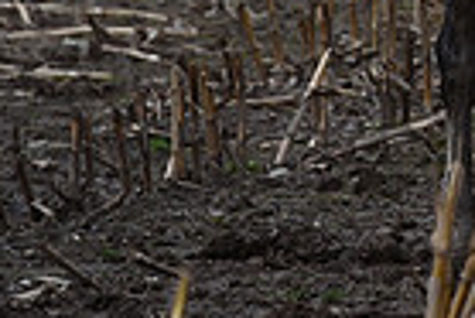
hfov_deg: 2.7
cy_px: -321
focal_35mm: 771
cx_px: 875
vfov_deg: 1.8
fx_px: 10183
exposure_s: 1/1250
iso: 640
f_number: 5.6
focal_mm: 185
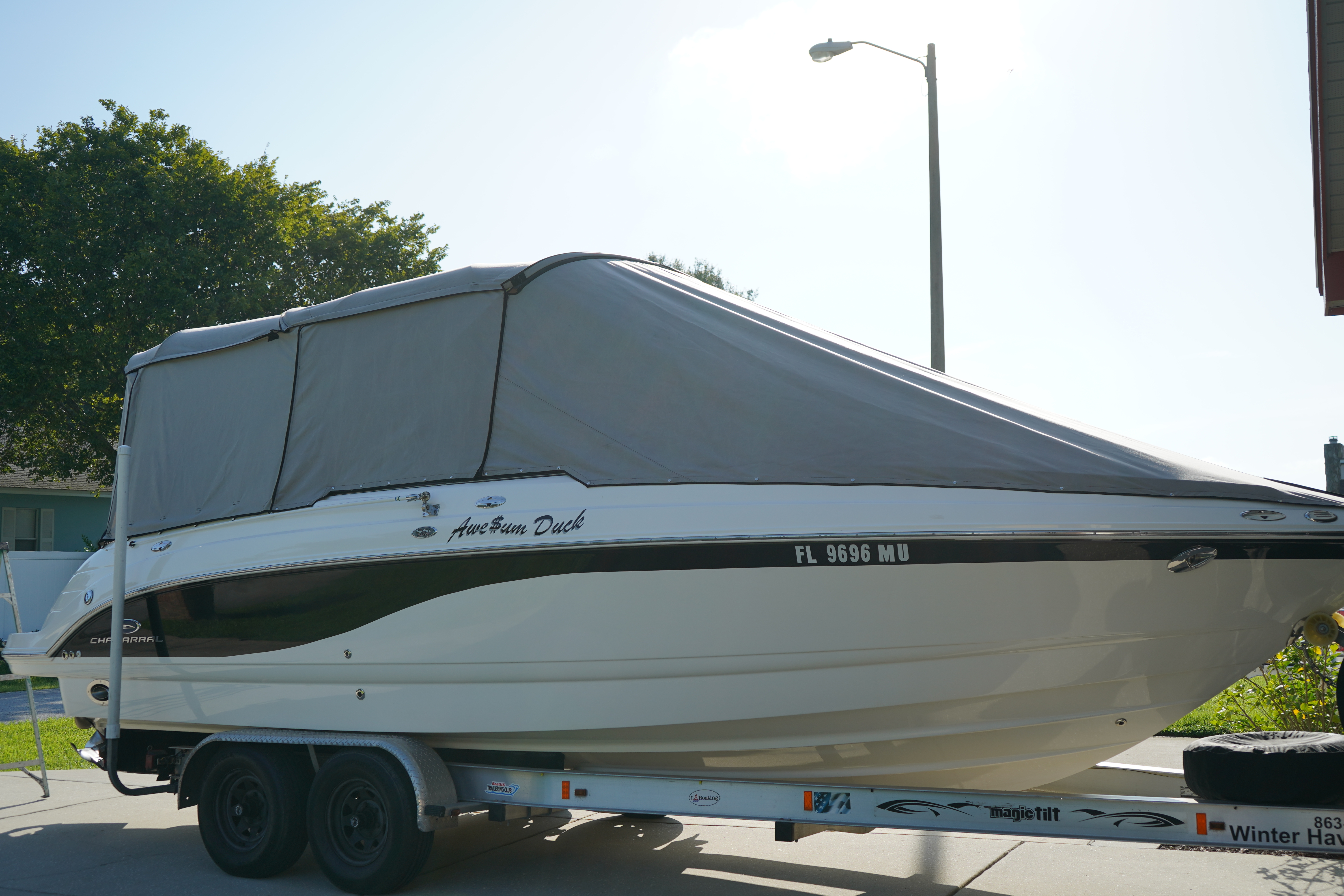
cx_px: 672
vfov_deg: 35.9
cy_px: 448
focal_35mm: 37
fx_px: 1381
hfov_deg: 51.9
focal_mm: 37
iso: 100
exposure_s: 1/800
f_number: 4.5
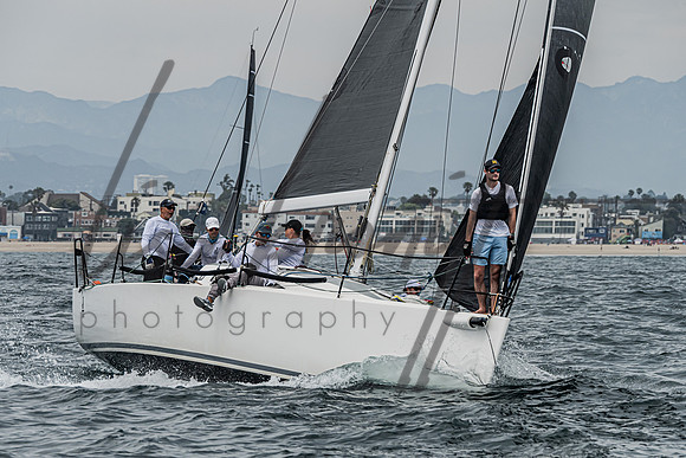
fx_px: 4598
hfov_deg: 8.5
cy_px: 265
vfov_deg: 5.7
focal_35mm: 241
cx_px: 318
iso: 320
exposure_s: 1/1600
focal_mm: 180
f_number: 7.6
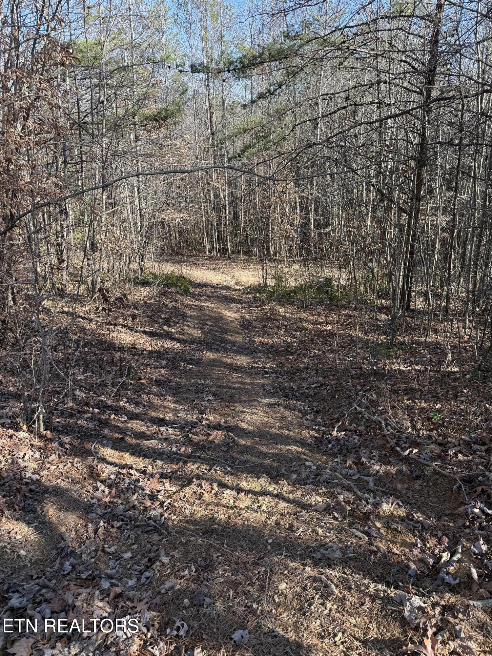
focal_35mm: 24
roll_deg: -0.5
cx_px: 246
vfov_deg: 71.6
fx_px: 455
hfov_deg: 56.8
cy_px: 328
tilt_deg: -22.5
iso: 80
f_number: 1.78
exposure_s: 1/627
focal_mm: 6.76
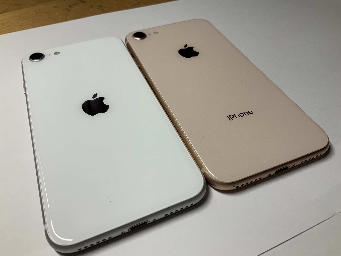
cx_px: 170
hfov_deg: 61.7
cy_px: 128
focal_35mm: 29
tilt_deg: -47.5
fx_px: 286
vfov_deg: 48.2
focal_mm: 3
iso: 50
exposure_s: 1/122
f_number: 1.8
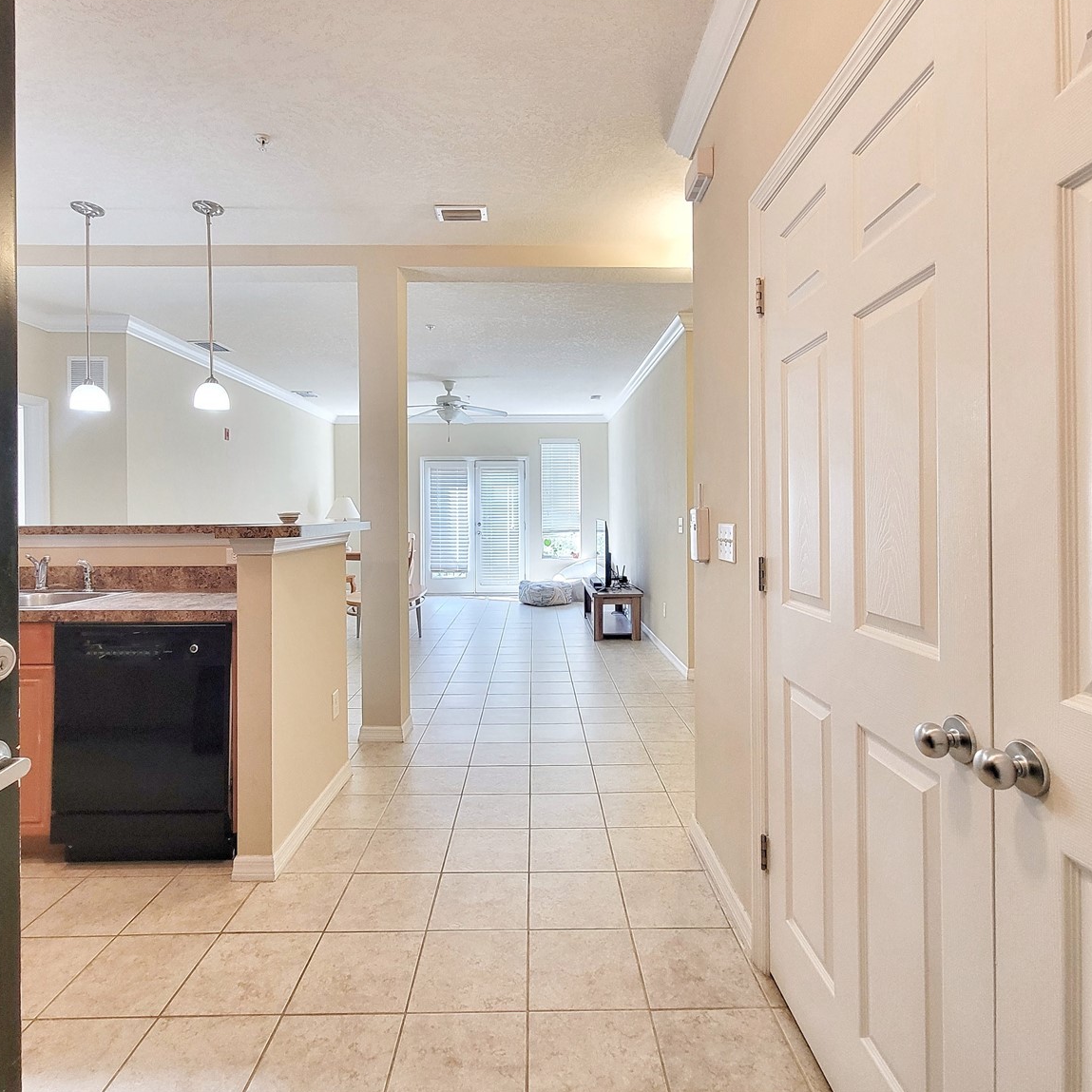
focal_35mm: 16
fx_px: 571
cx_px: 538
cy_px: 526
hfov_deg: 87.4
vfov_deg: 87.4
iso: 250
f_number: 2.2
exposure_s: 1/60
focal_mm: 2.2
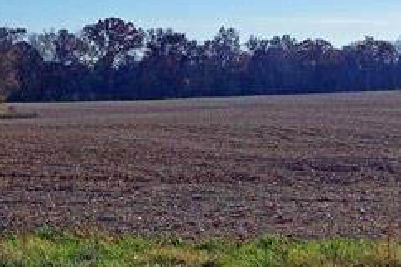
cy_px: 38
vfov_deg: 13.2
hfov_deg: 19.4
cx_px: 17
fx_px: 1146
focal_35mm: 103
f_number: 14
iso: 1600
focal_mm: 26.25
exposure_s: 1/2000
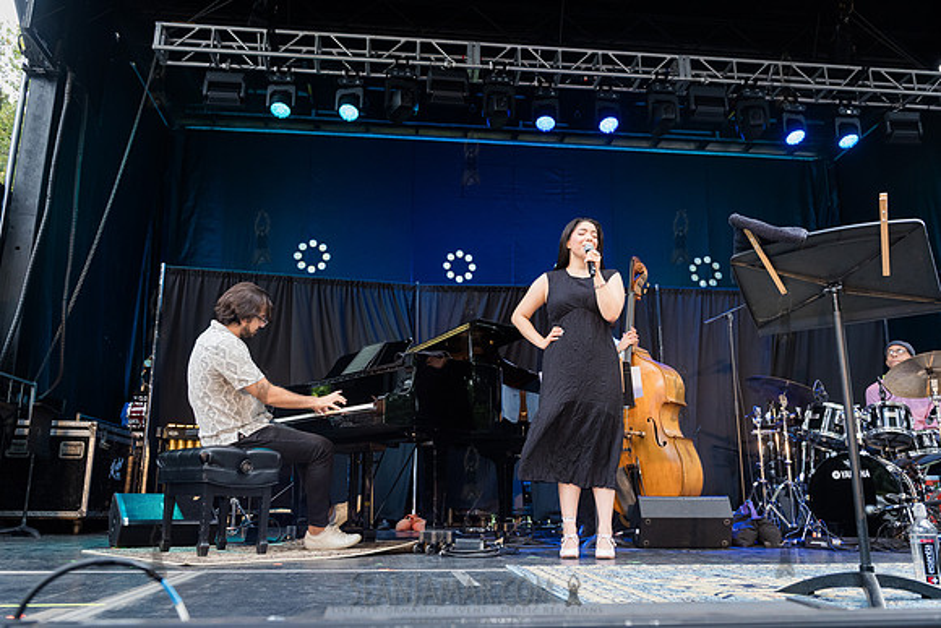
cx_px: 468
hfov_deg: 63.2
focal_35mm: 29
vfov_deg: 44.6
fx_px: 765
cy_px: 314
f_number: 4.5
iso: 2000
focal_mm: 29
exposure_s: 1/500
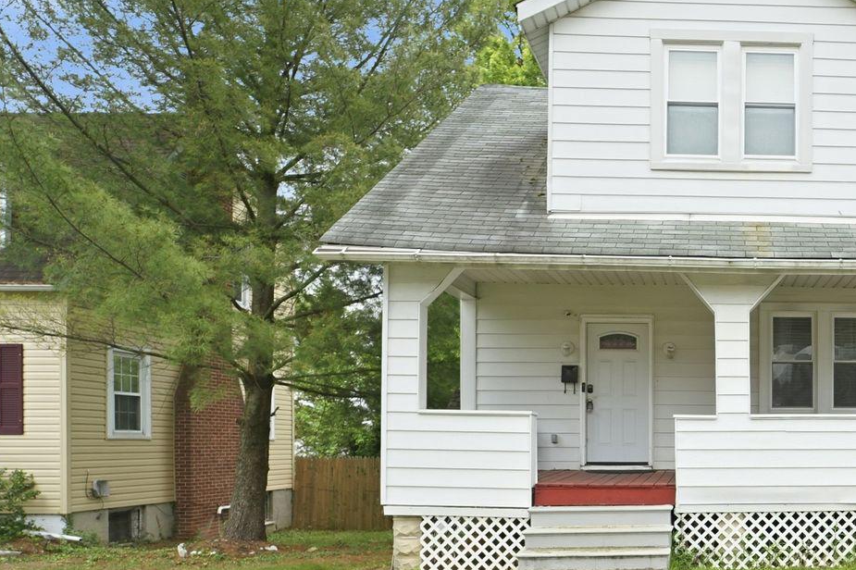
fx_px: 737
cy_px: 449
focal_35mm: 31
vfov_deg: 40.7
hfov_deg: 53.7
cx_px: 749
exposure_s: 1/250
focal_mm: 14
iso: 400
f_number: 6.3
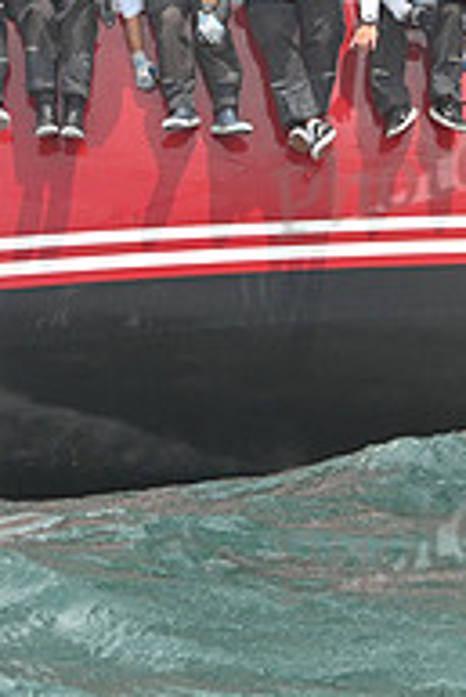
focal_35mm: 225
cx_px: 87
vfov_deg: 9.1
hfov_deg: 6.1
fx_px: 4361
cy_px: 9
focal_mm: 75
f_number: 5.6
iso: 250
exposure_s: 1/1250
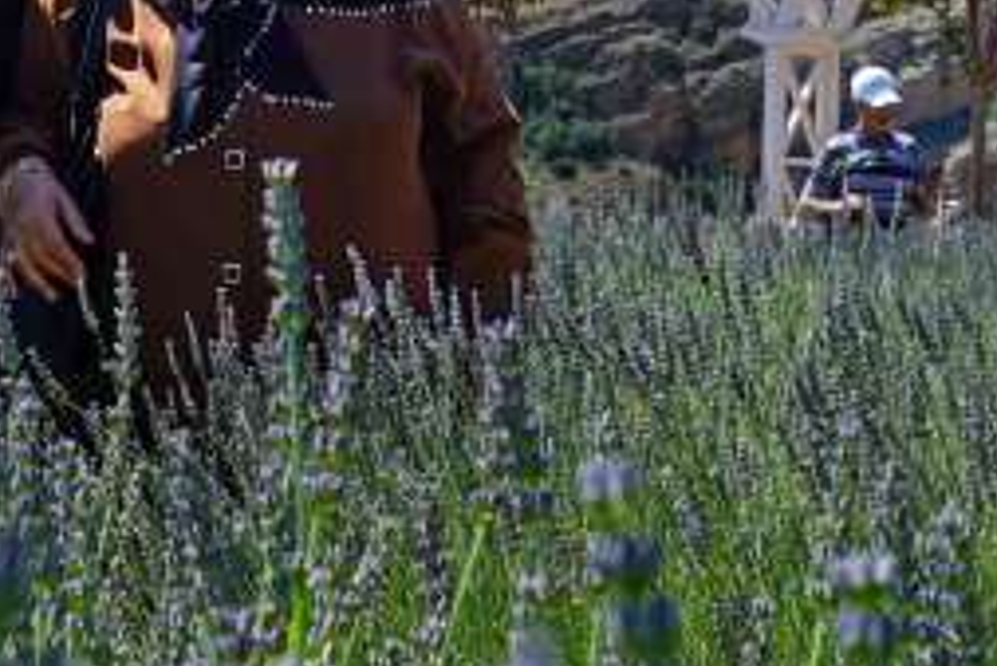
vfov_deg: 7.7
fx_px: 4905
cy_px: 41
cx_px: 209
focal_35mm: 177
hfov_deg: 11.6
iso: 100
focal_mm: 35
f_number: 13
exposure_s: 1/80
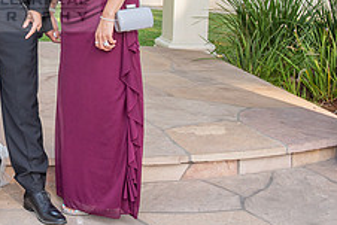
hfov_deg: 23.4
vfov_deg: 16.3
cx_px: -25
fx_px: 768
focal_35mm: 82
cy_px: -4
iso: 400
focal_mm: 32
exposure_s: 1/200
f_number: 5.6
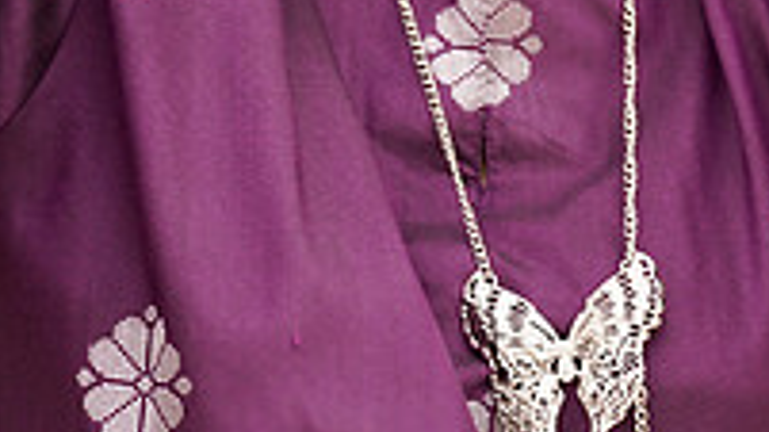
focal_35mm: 406
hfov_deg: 5.3
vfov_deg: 3.0
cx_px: 583
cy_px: -260
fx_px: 8278
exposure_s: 1/400
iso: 400
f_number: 2.8
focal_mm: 134
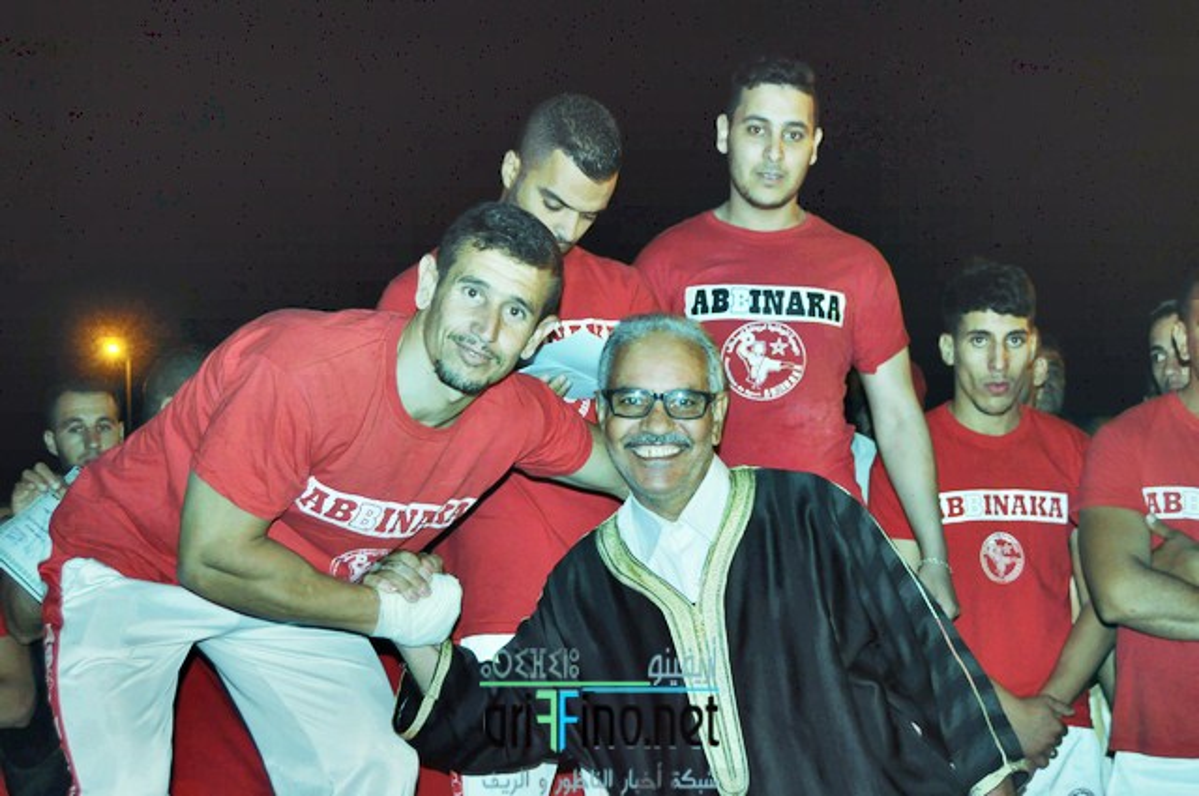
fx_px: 1896
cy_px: 398
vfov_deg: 23.7
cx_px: 600
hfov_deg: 35.1
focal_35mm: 57
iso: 800
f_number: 4.8
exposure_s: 1/60
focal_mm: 38
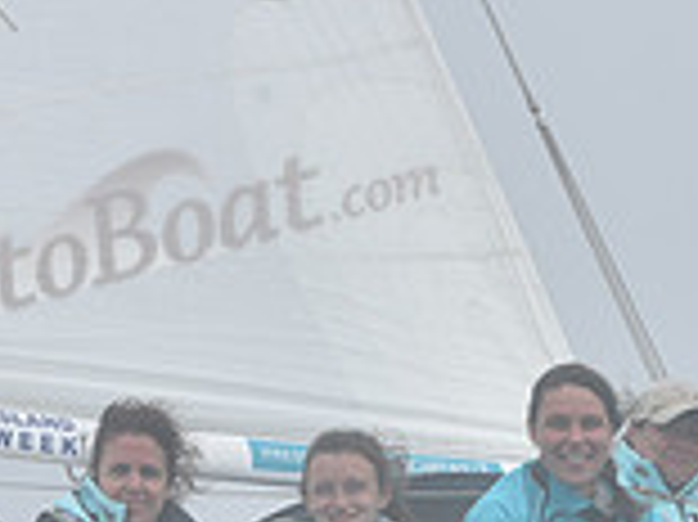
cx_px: 675
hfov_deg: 4.6
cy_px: 830
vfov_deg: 3.4
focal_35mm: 433
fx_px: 8724
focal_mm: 120
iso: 250
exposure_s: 1/800
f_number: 10
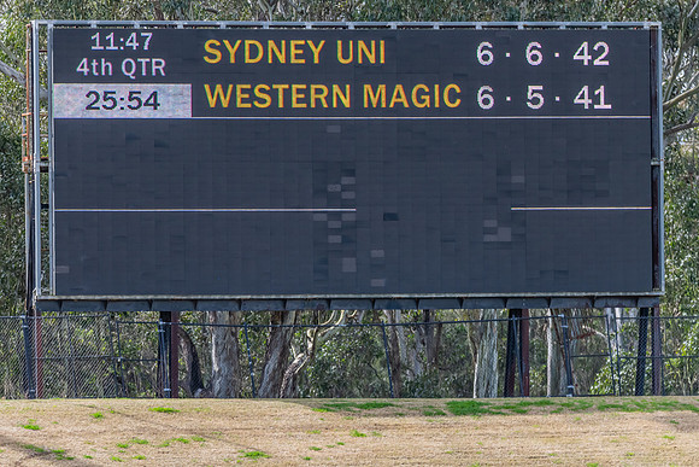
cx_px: 335
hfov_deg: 5.6
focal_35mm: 371
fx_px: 7202
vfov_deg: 3.7
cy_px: 243
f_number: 6
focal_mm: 350
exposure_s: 1/1600
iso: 1100
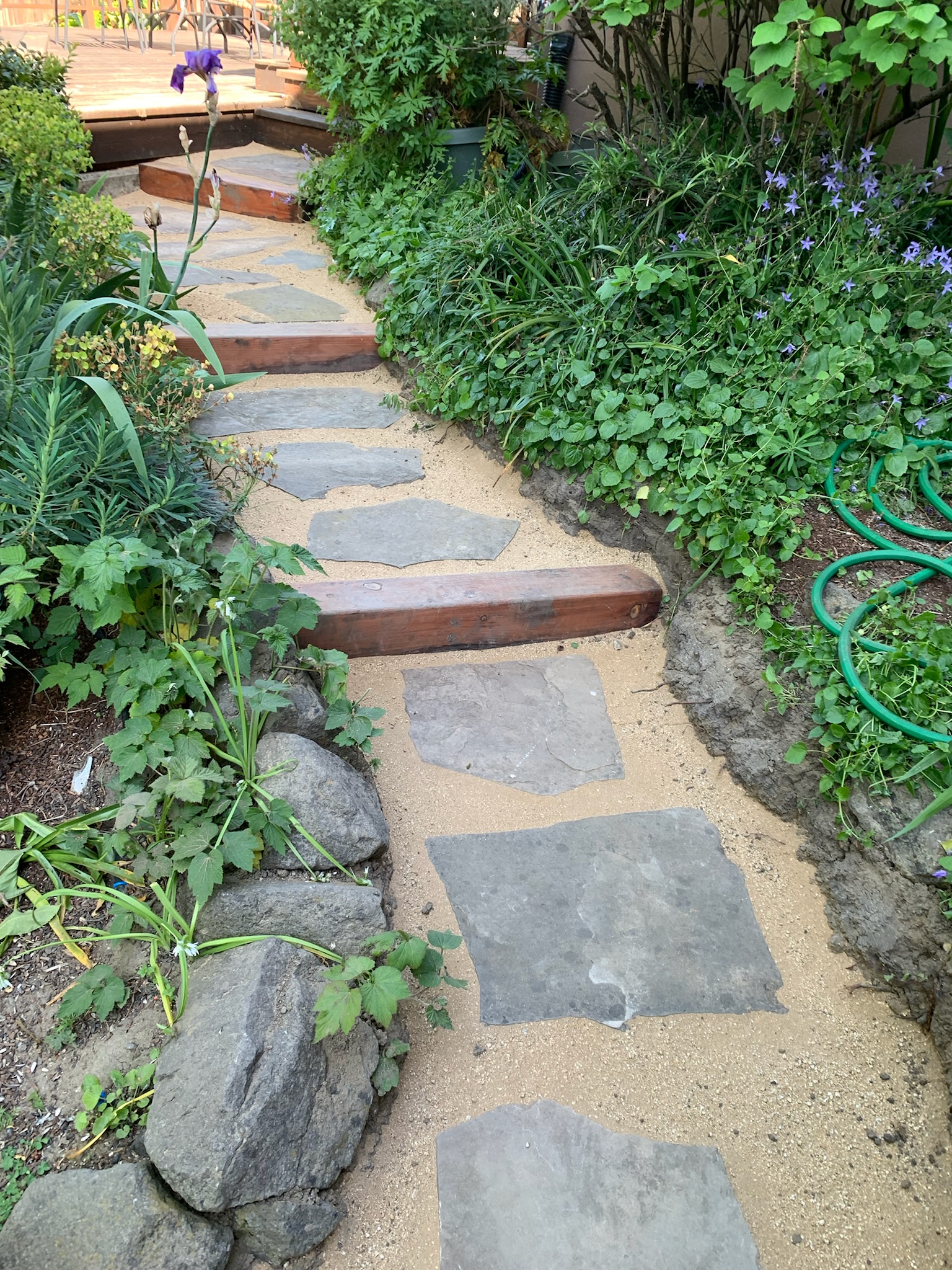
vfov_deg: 67.3
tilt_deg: -30.6
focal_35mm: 26
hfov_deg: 53.1
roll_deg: -4.1
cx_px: 476
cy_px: 635
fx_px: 953
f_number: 1.8
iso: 50
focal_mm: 4.25
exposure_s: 1/121
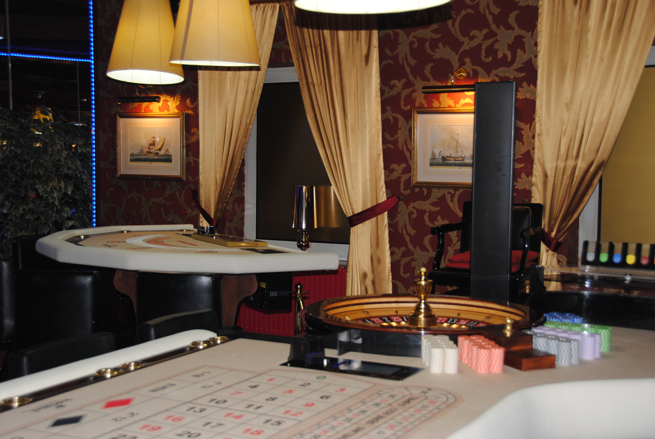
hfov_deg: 38.8
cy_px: 220
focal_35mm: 51
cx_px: 328
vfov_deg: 26.6
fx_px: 929
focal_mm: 34
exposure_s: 1/60
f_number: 4.2
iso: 200
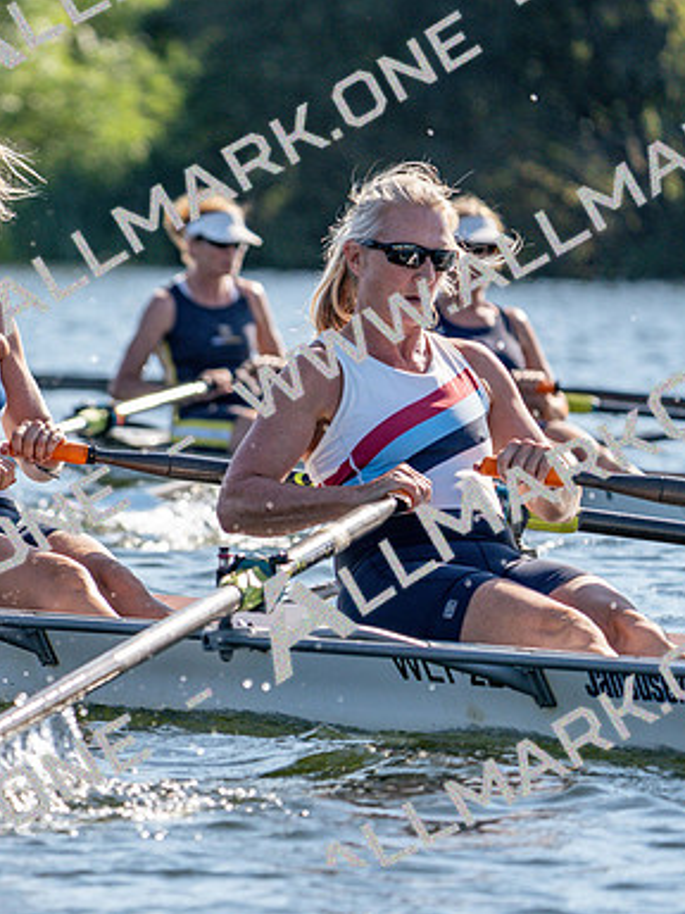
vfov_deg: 5.4
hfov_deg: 4.0
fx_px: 9762
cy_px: 458
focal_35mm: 370
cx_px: 59
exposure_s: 1/1600
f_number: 5.6
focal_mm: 255
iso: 320
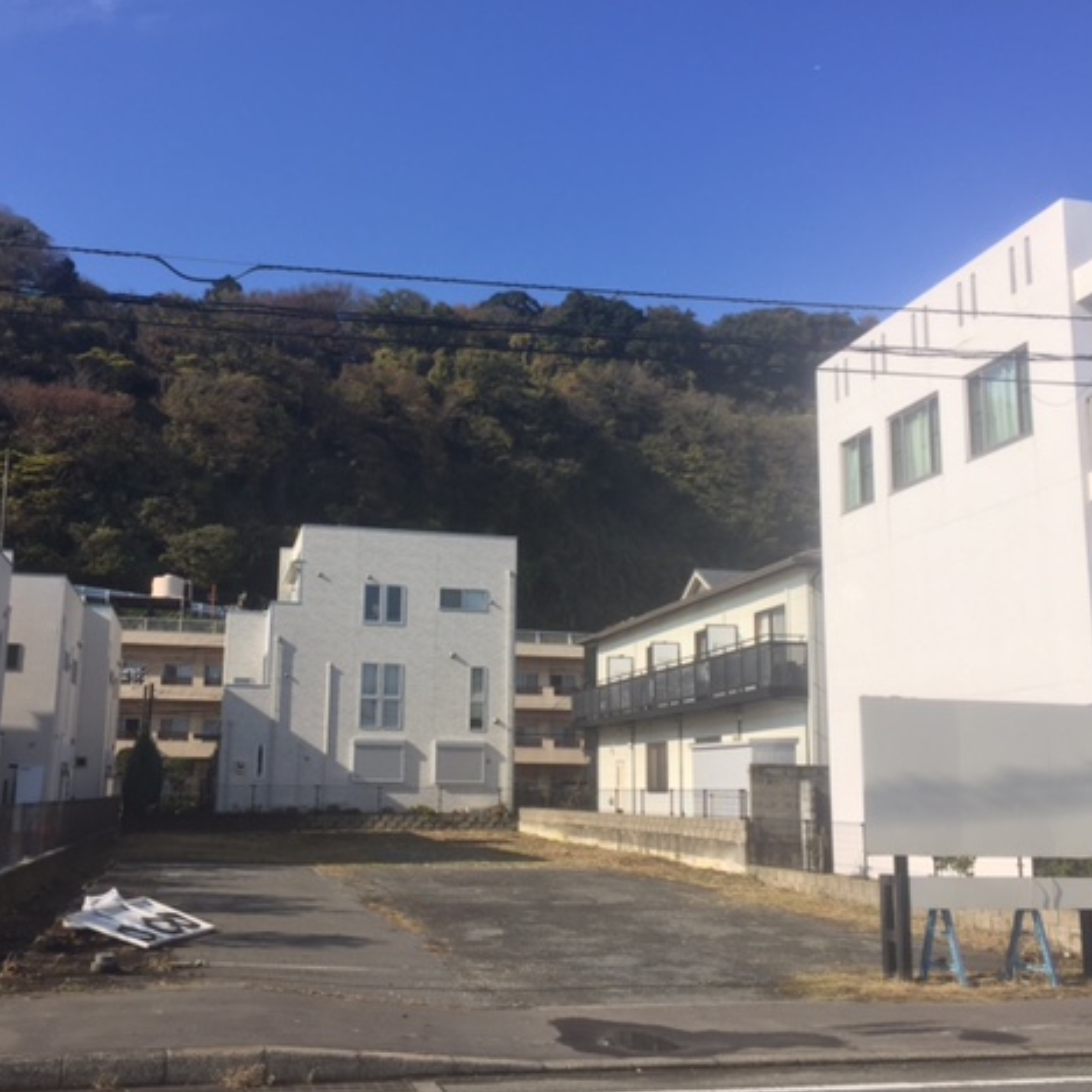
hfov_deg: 47.2
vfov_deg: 47.2
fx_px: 1249
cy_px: 547
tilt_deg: +10.3
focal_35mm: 35
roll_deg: -0.6
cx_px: 508
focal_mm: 4.15
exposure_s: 1/1883
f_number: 2.2
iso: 32
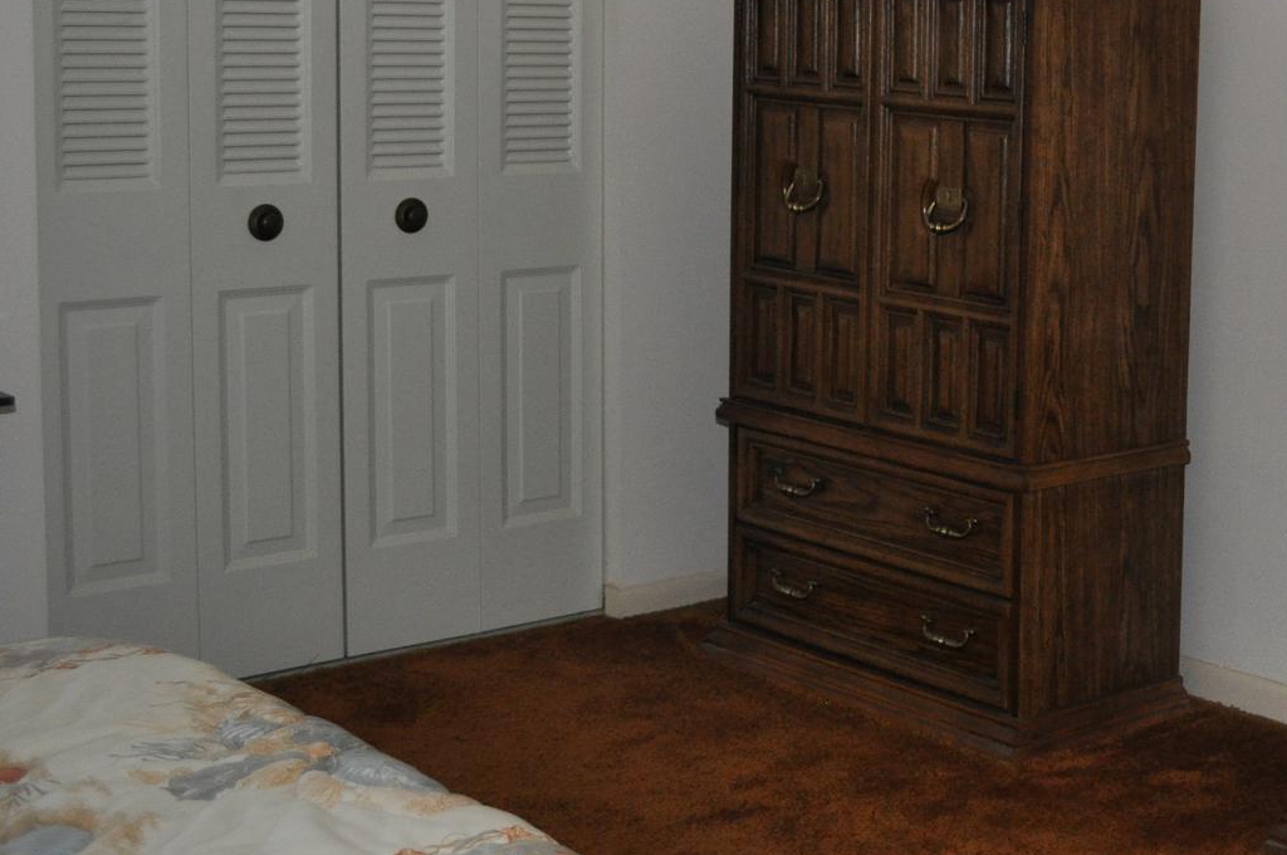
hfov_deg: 28.7
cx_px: 1279
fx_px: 2356
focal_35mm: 66
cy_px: 216
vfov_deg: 20.4
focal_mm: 22
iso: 800
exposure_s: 1/60
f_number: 4
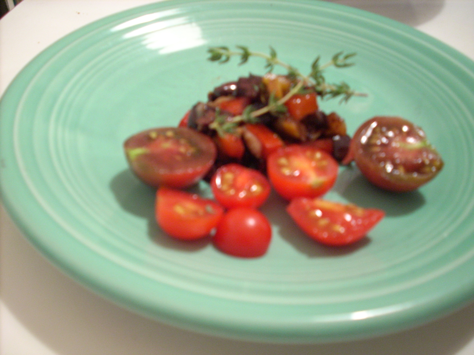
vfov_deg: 38.7
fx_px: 507
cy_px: 178
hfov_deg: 50.1
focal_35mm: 37
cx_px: 237
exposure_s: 1/4
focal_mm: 6.2
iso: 218
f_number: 2.8
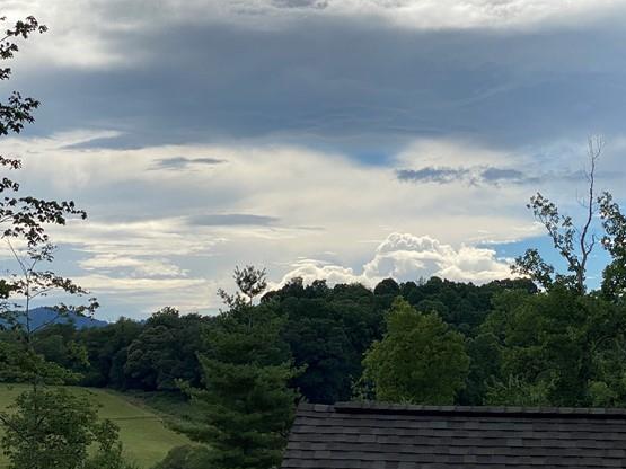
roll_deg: -1.7
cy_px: 233
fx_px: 1736
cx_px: 415
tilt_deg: +8.0
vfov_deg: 15.4
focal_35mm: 96
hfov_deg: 20.4
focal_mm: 6
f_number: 2
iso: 20
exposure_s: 1/2398
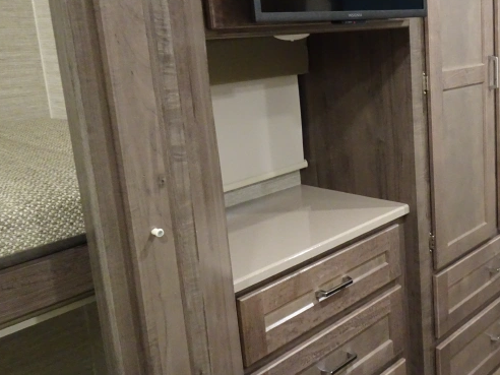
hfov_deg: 45.7
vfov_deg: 36.6
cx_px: 391
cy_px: 143
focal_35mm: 39
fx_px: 563
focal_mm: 4.1
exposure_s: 1/15
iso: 800
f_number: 3.5
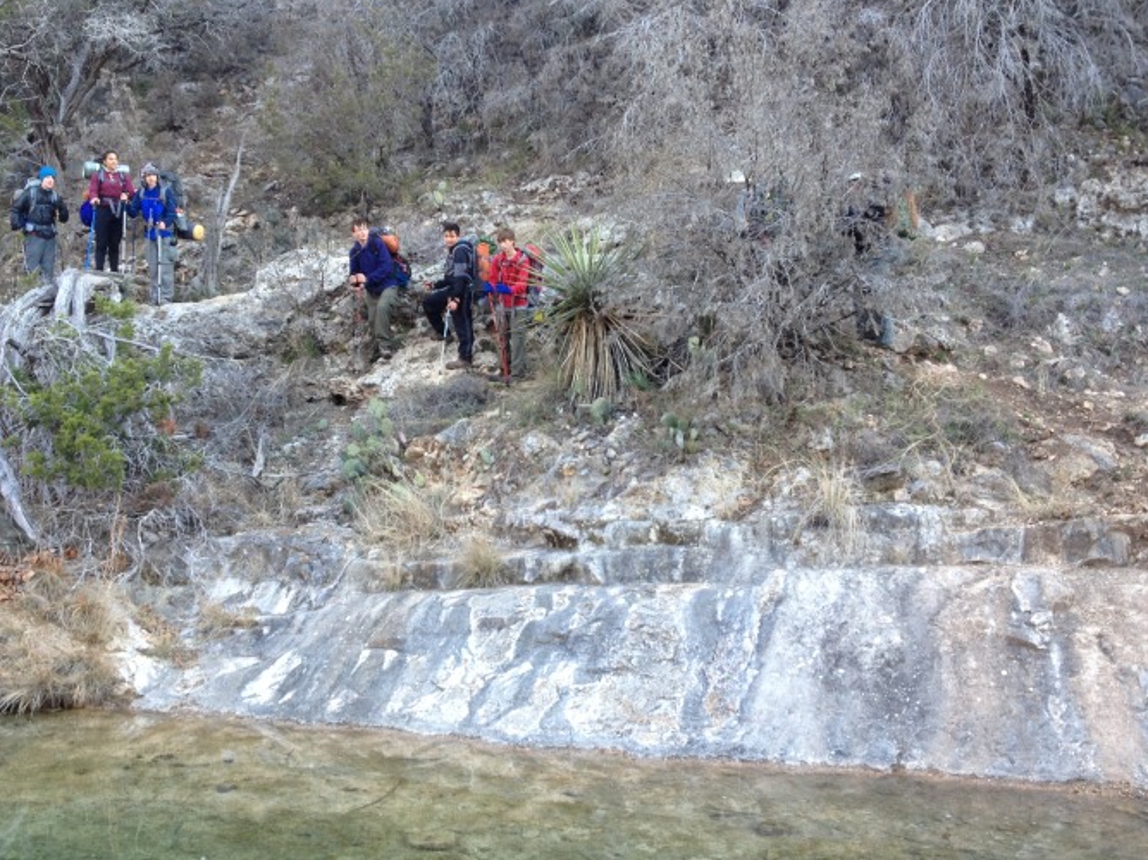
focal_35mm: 42
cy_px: 413
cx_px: 540
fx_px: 1393
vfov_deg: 34.3
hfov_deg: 44.8
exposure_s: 1/60
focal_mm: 4.28
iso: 50
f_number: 2.4
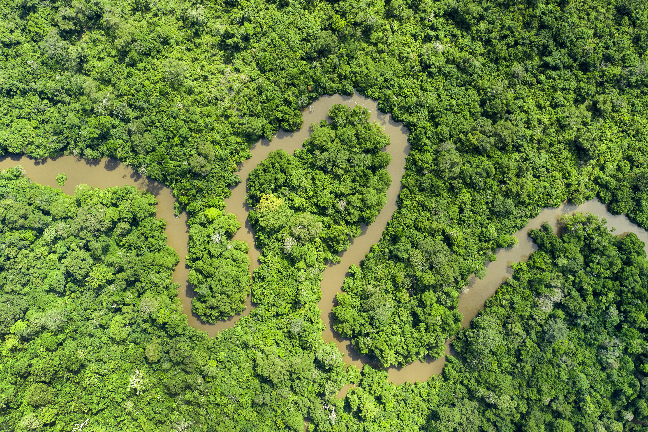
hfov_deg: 65.5
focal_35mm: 28
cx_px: 324
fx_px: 504
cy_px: 216
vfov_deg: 46.4
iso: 100
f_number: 5
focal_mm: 10.26
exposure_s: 1/200
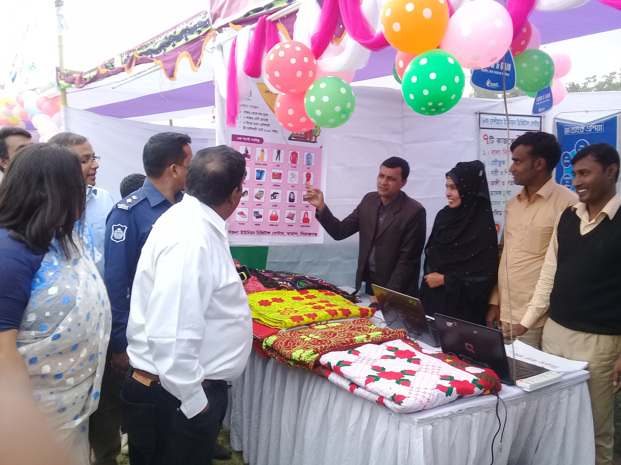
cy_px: 232
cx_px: 310
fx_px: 556
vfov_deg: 45.4
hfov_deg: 58.4
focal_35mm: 31
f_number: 2.2
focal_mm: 3.3
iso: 50
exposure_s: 1/245
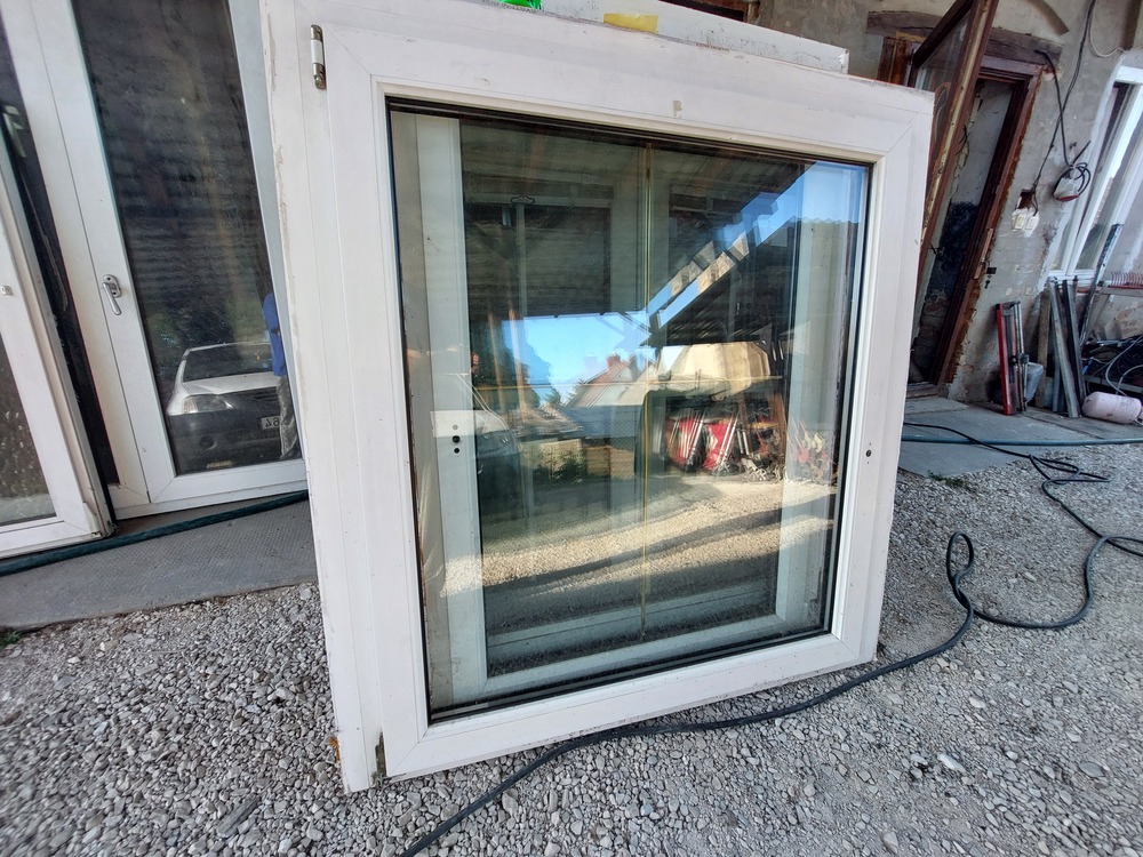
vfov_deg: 89.9
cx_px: 572
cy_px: 428
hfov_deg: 106.2
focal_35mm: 13
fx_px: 429
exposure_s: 1/174
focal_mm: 1.74
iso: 50
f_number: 2.2
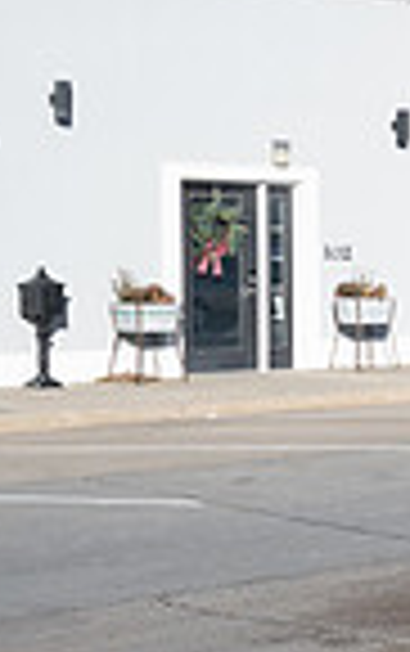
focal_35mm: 98
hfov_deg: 10.3
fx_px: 1747
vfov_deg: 21.2
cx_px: 1162
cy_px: 304
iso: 200
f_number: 11
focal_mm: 24
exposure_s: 1/200
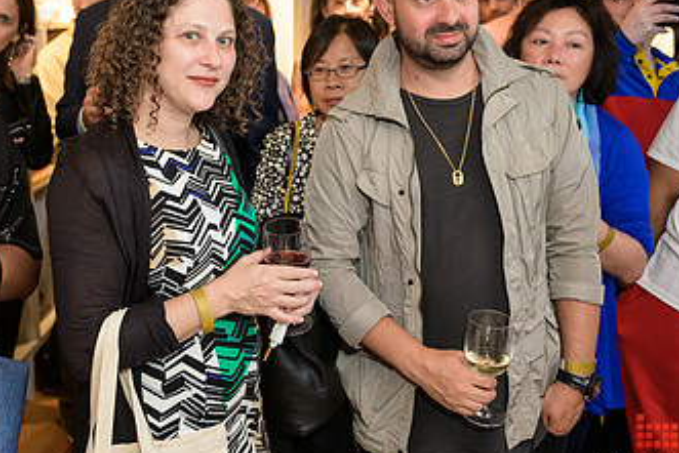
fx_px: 792
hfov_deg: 45.1
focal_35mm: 42
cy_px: 124
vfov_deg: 31.5
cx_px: 187
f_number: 3.2
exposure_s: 1/125
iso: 800
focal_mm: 24
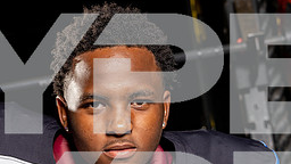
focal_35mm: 107
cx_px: 75
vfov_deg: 11.1
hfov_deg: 19.9
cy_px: 212
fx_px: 826
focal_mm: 45
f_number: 4.5
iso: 100
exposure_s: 1/250
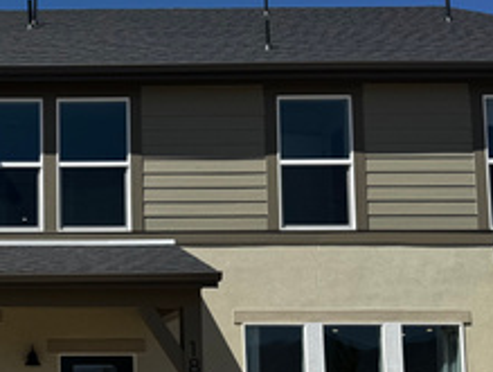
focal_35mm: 70
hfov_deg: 26.0
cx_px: -20
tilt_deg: +6.0
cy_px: 295
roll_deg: +0.0
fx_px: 999
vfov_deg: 20.8
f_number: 1.78
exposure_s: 1/5814
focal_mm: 6.76
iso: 80
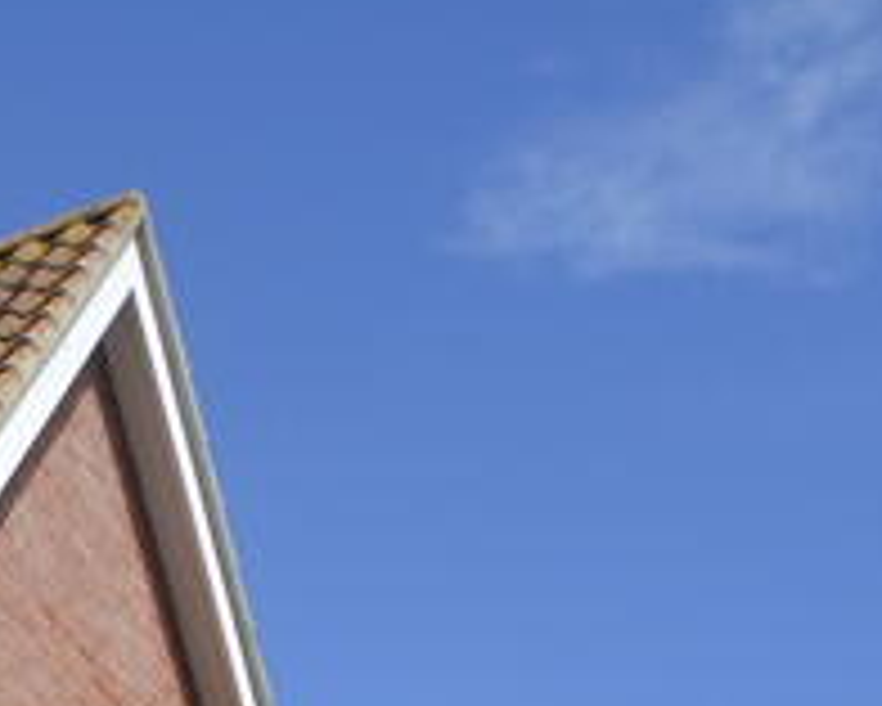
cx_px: -598
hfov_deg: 17.2
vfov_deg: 13.7
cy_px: 1425
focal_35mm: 95
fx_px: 2493
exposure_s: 1/320
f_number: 8
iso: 100
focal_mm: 13
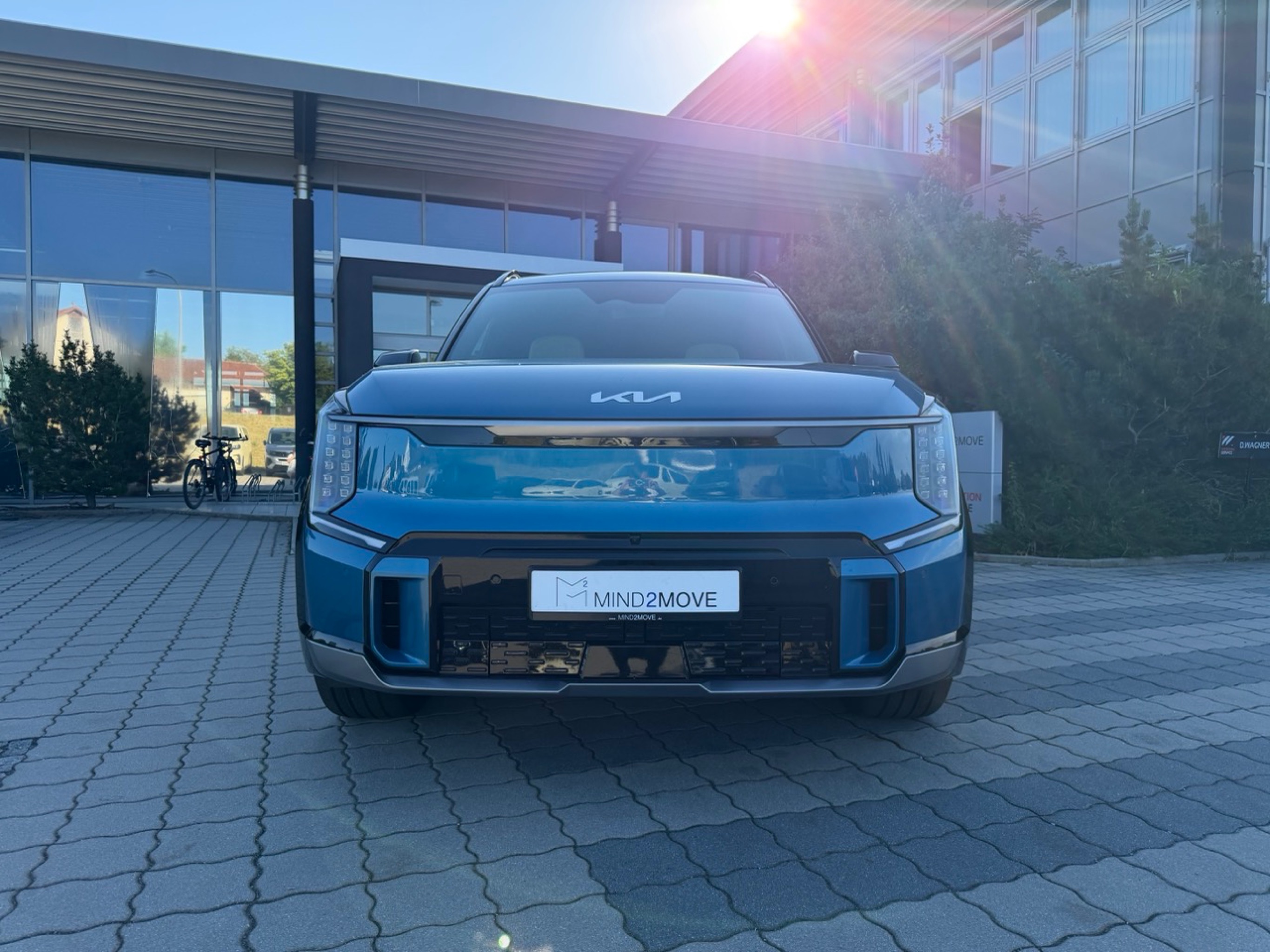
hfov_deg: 71.6
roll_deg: -0.8
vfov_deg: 56.8
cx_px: 635
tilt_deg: -1.3
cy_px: 476
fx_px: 880
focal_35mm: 24
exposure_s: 1/1901
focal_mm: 6.76
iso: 100
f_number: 1.78
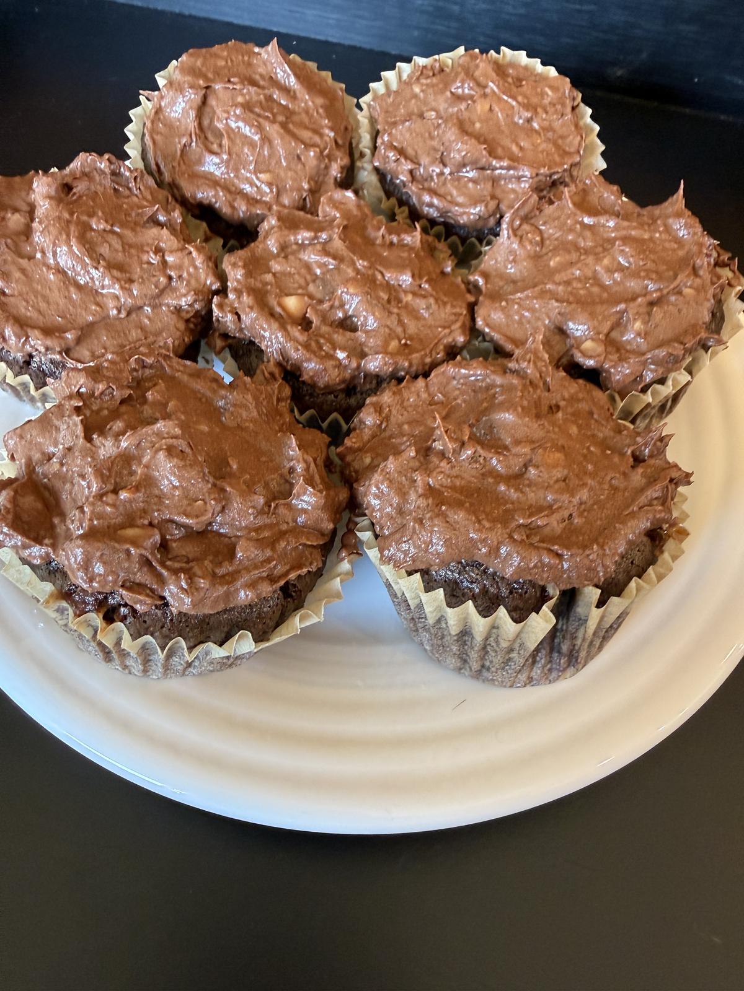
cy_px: 496
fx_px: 688
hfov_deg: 56.8
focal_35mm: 24
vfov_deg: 71.6
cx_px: 372
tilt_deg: -54.2
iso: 200
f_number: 2.2
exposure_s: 1/60
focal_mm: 2.22
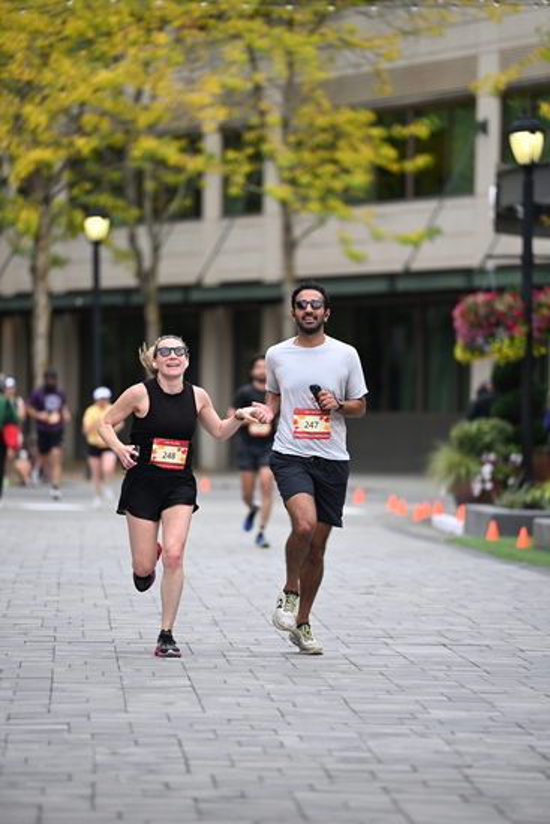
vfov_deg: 10.3
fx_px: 4580
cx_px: 275
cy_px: 412
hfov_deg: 6.9
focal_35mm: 200
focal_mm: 200
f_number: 2.8
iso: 640
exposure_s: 1/2000
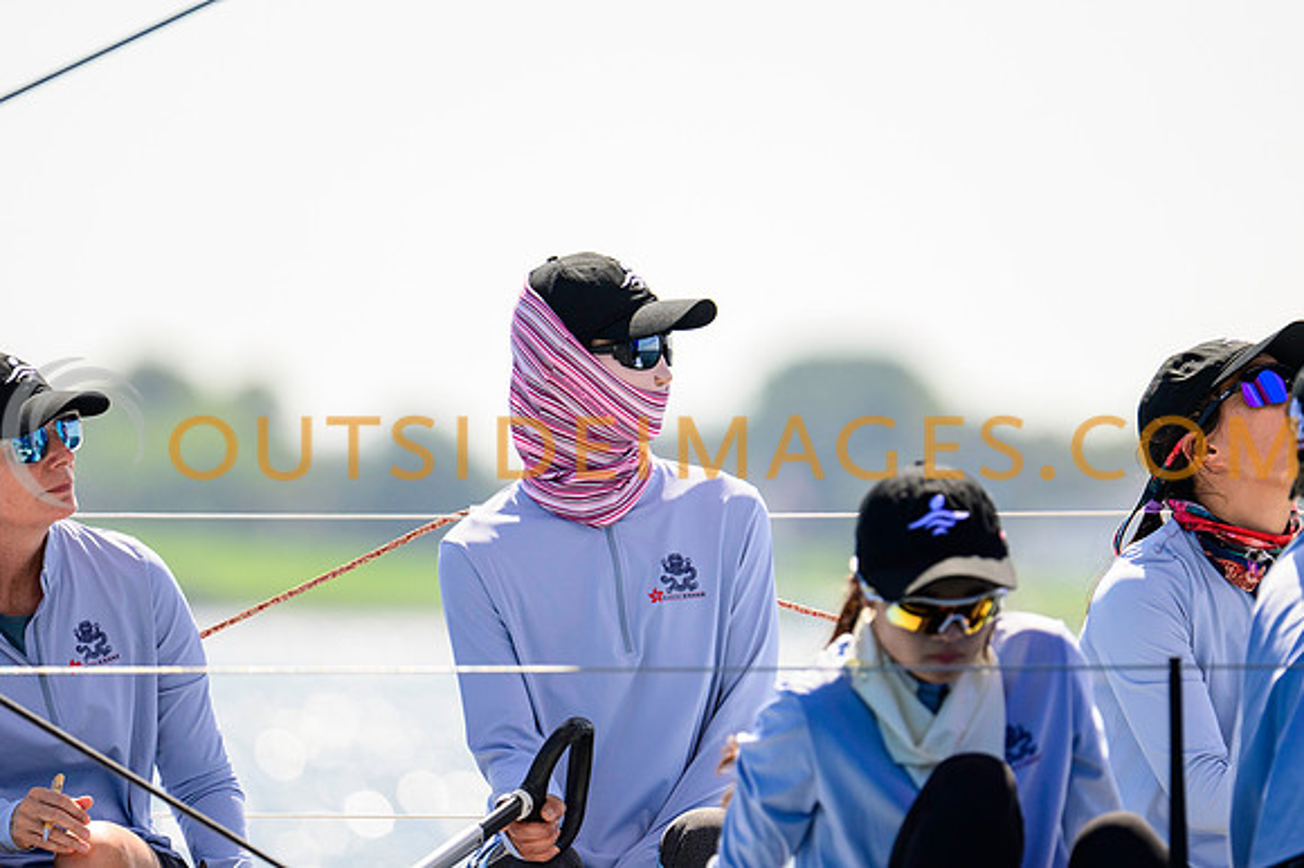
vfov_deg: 2.3
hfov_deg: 3.4
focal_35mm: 600
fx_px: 21720
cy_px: 434
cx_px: 652
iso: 250
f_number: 4.5
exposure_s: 1/1600
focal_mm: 400
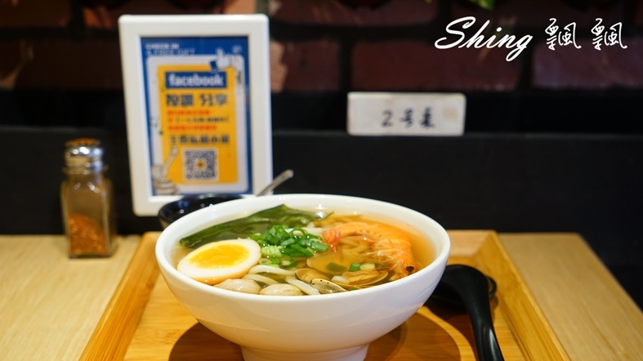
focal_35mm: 49
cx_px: 319
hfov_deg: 42.1
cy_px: 217
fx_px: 835
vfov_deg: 24.4
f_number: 5.6
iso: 800
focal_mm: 46
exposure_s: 1/20
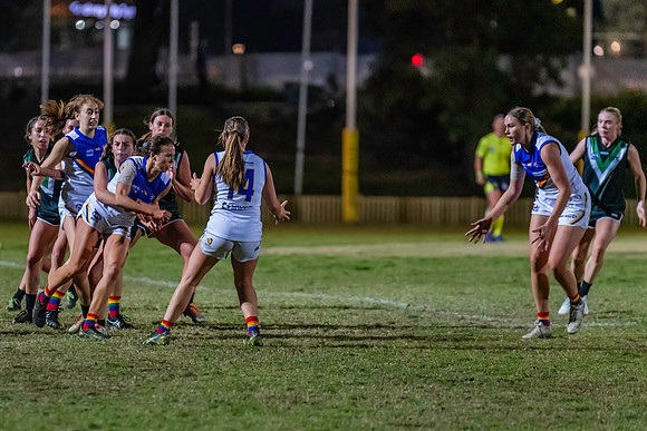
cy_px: 243
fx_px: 5449
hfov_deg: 6.8
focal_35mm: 303
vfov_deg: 4.5
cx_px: 205
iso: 10000
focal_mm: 220
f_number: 2.8
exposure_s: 1/1000
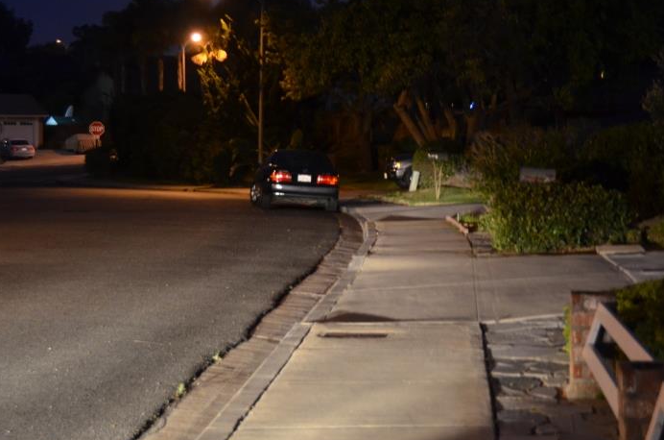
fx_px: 1431
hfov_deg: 26.1
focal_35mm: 78
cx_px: 393
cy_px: 144
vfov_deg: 17.4
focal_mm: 35
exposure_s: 1/4
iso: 1600
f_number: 4.2
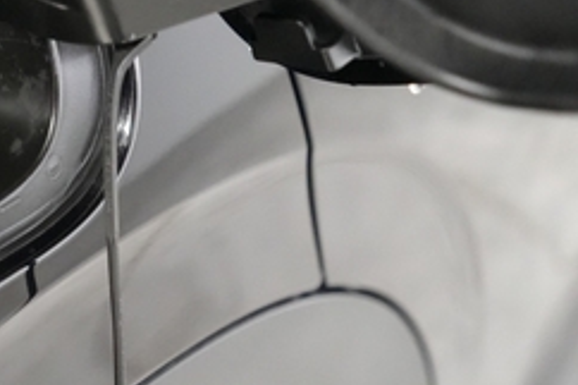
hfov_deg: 24.3
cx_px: -148
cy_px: -93
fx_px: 1187
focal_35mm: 74
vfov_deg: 17.4
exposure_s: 1/160
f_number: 2.8
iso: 12800
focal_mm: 28
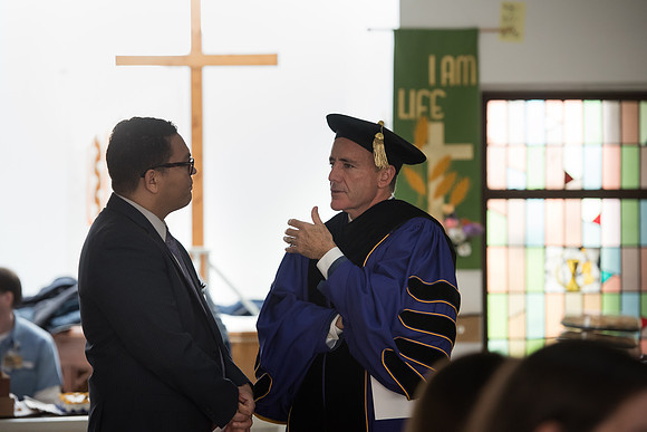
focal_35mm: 140
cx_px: 324
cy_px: 216
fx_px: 2517
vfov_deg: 9.8
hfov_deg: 14.7
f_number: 4.5
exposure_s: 1/320
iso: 1600
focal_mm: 140
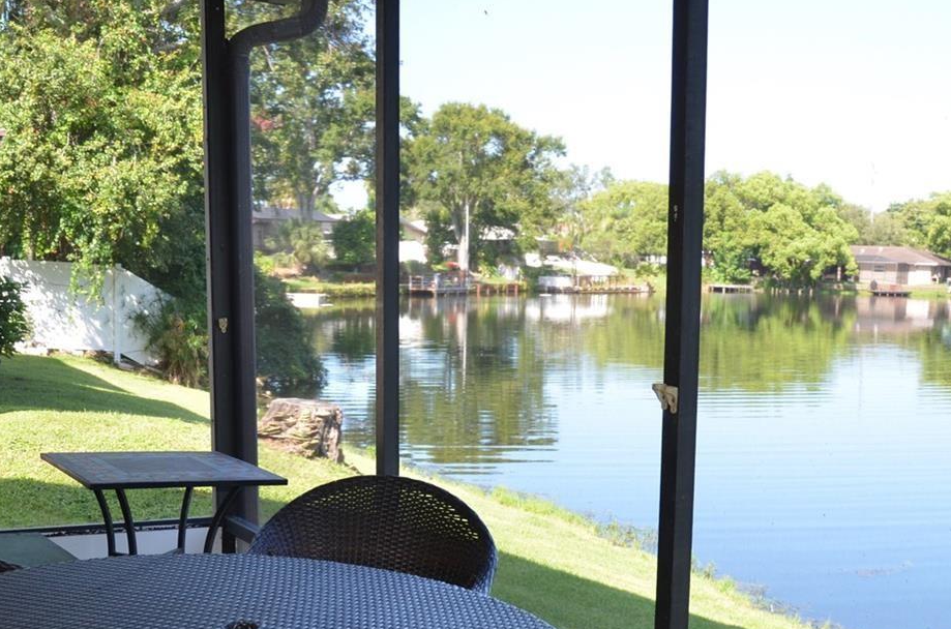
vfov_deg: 28.1
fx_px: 1239
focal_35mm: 47
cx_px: 394
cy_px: 461
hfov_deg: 41.9
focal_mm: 18
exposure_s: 1/250
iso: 200
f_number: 4
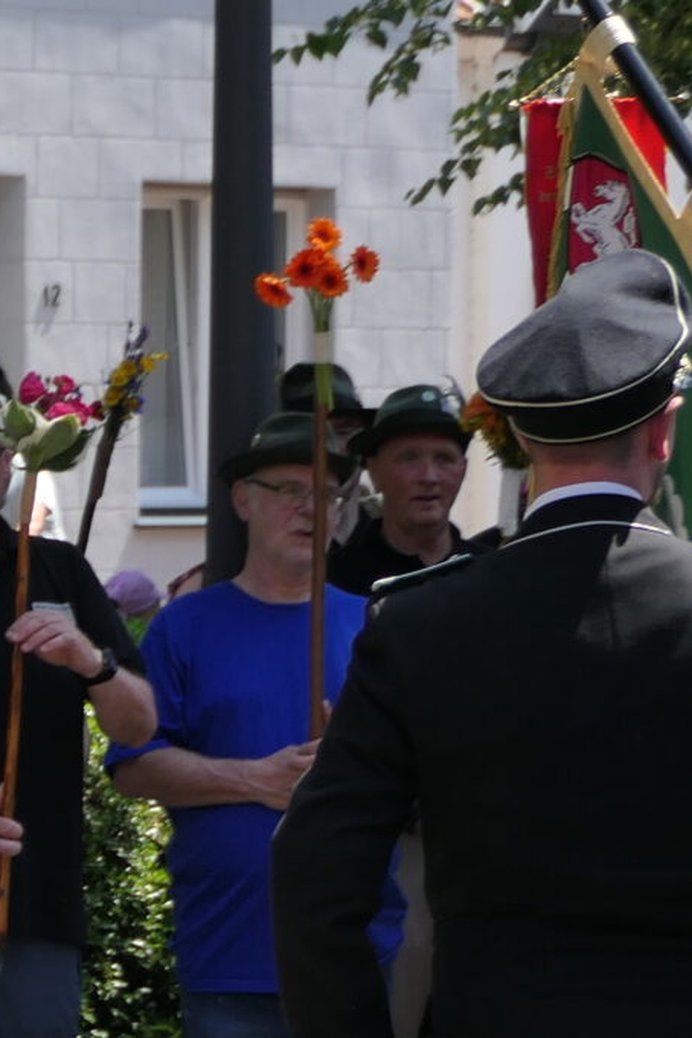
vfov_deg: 7.7
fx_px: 7698
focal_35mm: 267
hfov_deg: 4.9
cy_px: 993
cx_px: -1238
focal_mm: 26.2
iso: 125
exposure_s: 1/400
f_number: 4
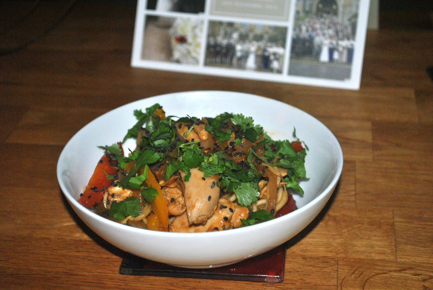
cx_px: 216
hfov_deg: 29.2
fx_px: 831
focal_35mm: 69
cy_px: 145
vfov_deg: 19.8
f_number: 5.3
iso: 640
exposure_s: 1/125
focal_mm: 46
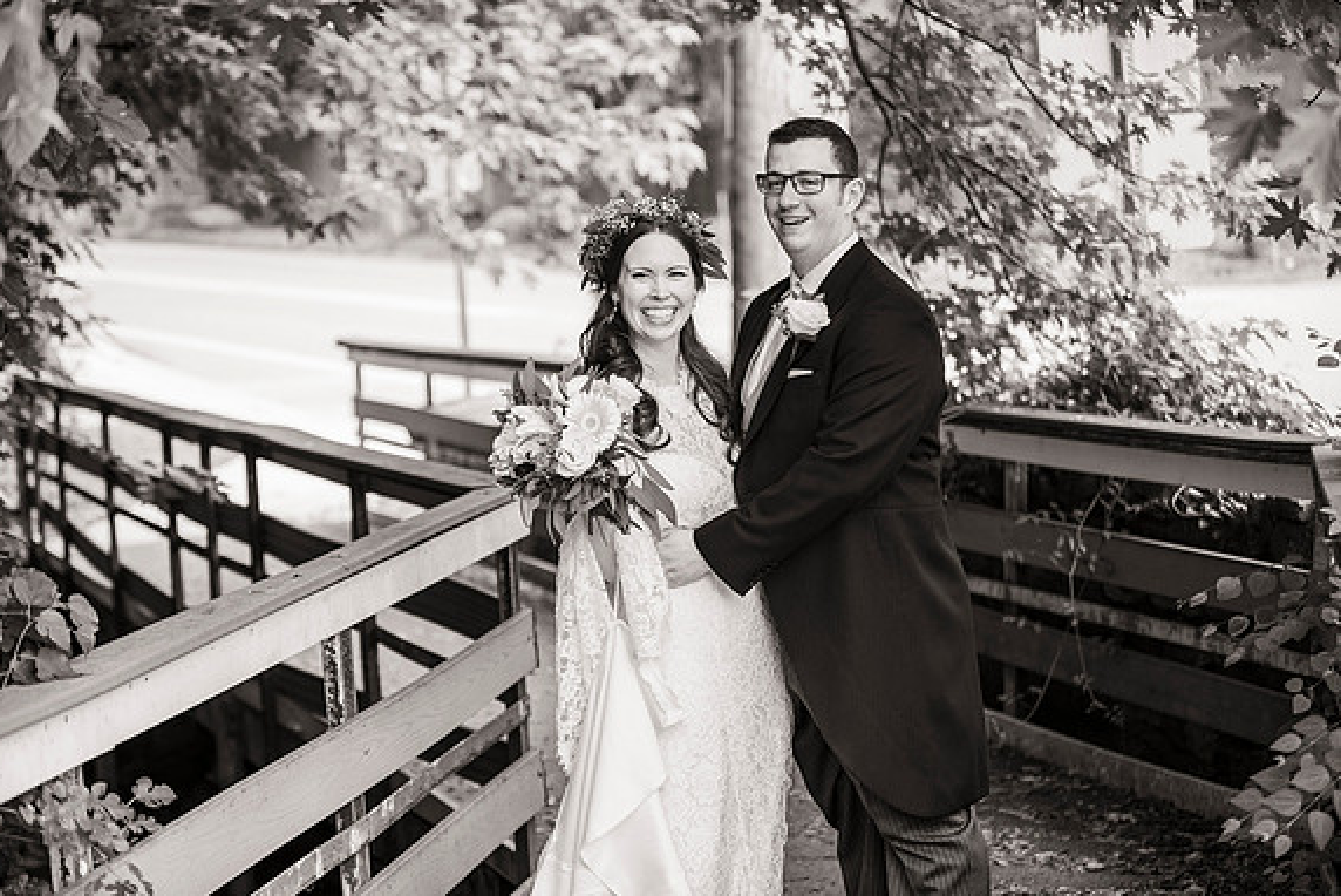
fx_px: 2646
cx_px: 663
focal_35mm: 71
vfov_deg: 19.2
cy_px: 449
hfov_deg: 28.4
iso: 640
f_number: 2.8
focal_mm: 70
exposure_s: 1/640
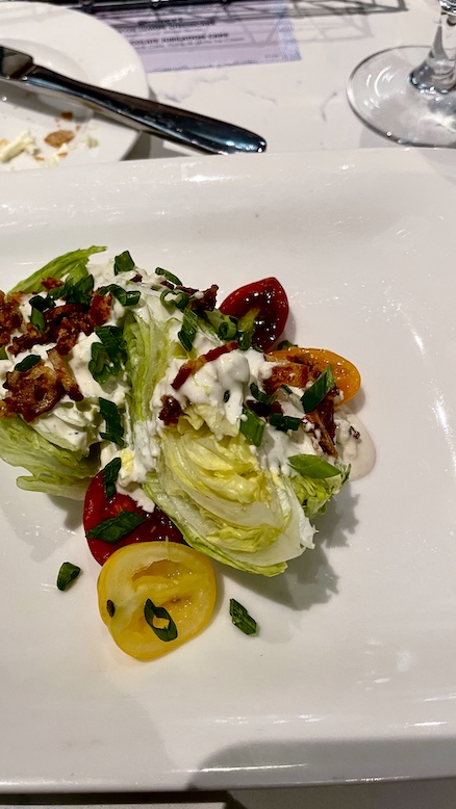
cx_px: 148
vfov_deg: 67.9
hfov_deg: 40.9
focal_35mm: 28
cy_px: 399
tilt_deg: -59.4
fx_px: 601
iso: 250
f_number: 1.6
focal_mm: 5.1
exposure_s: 1/60
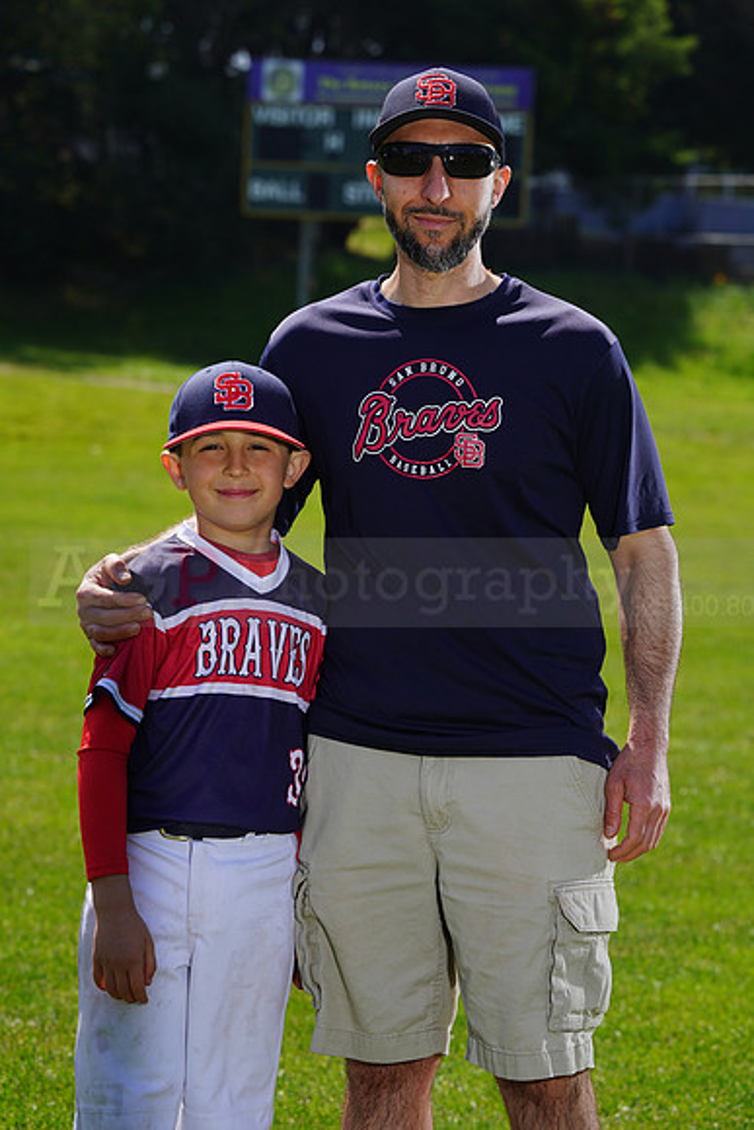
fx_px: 4301
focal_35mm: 137
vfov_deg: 15.0
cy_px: 565
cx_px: 377
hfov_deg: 10.0
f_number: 8
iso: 100
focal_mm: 137
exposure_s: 1/250
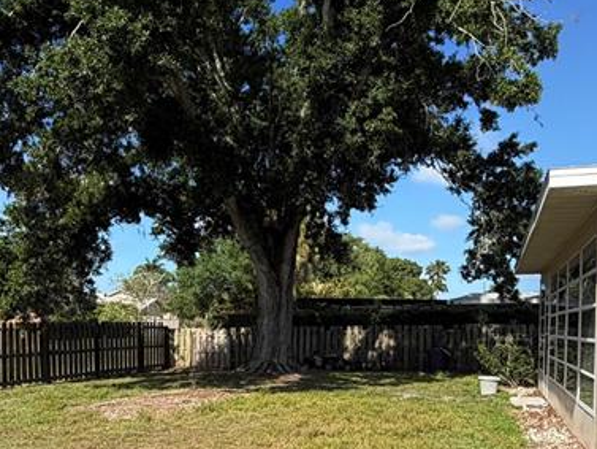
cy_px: 309
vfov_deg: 37.2
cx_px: 276
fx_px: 656
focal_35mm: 38
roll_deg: -1.7
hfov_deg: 48.9
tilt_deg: +2.0
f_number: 2.2
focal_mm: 2.22
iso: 32
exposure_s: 1/770
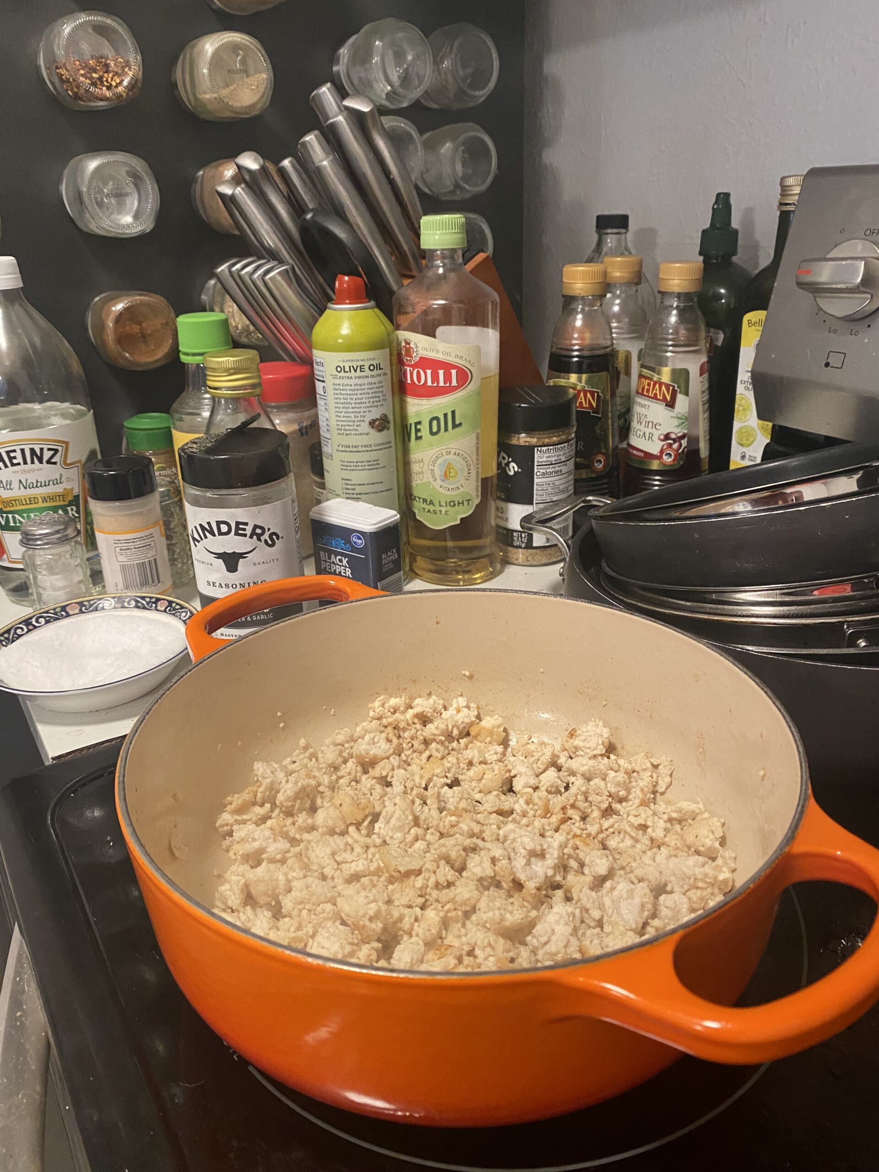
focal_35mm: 26
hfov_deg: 53.1
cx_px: 440
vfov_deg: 67.3
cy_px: 586
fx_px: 880
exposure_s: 1/60
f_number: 1.8
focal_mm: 4.25
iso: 250
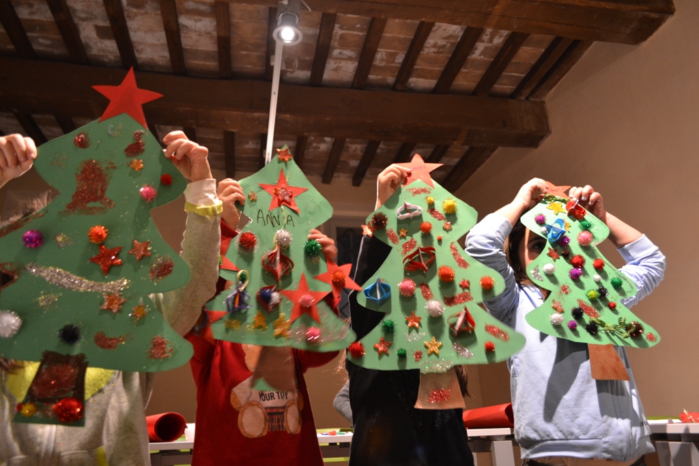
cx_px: 350
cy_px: 233
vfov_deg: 47.9
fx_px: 524
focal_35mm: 27
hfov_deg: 67.4
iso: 900
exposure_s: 1/15
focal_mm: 18
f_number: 3.5
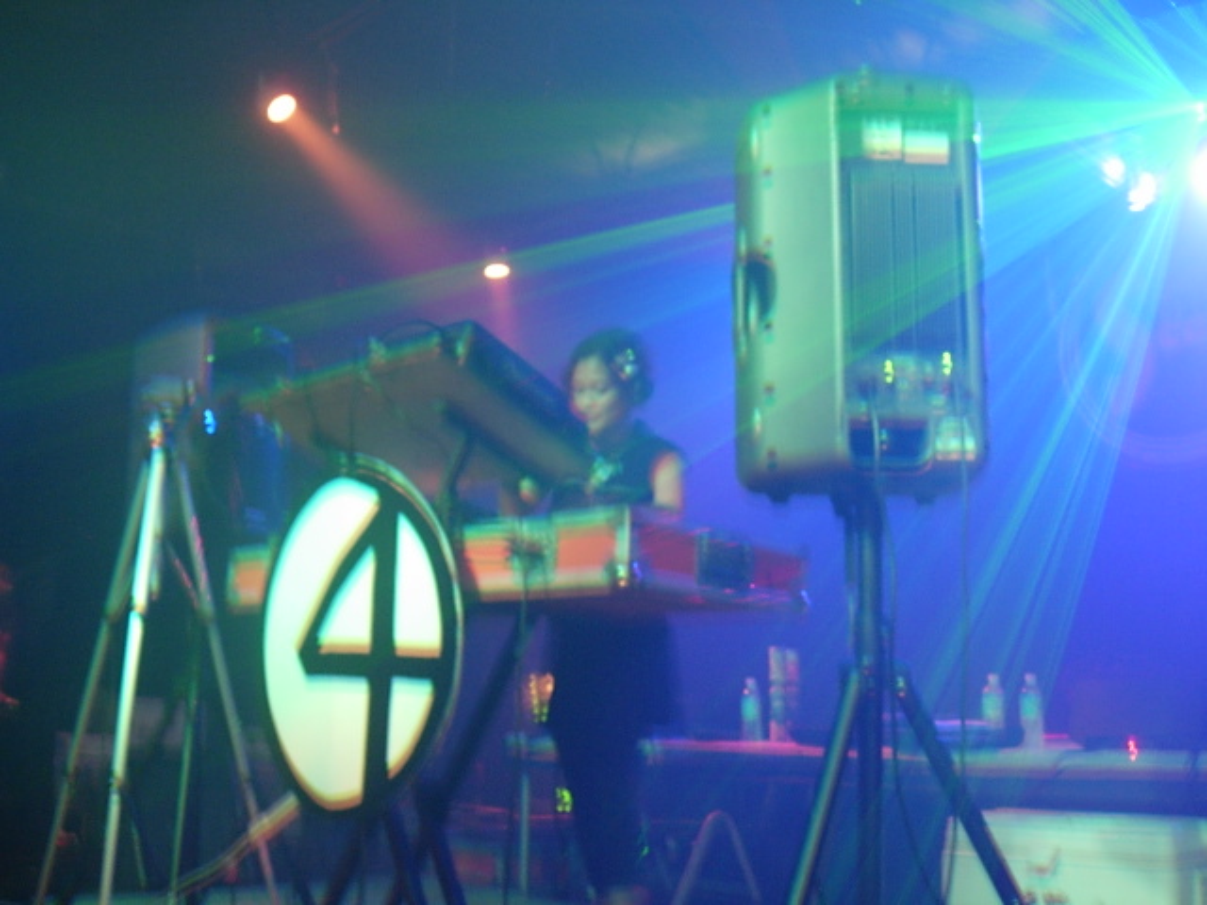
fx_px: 1325
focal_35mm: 38
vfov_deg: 37.7
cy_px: 452
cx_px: 604
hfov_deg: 49.0
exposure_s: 1/1.7
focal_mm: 7.8
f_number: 2.8
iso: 200
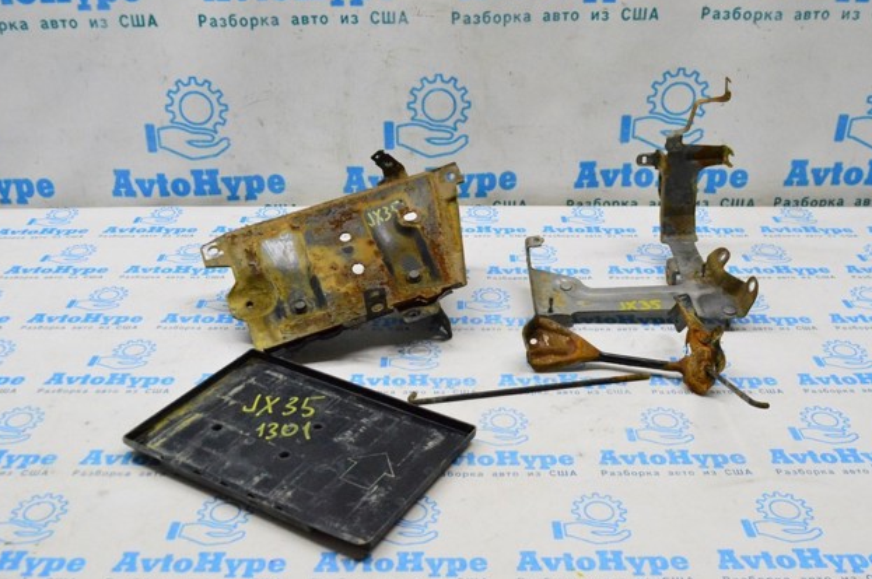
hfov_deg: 51.9
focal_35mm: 37
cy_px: 290
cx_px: 426
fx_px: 895
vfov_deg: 35.9
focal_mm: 24
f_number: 9
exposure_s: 1/320
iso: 6400
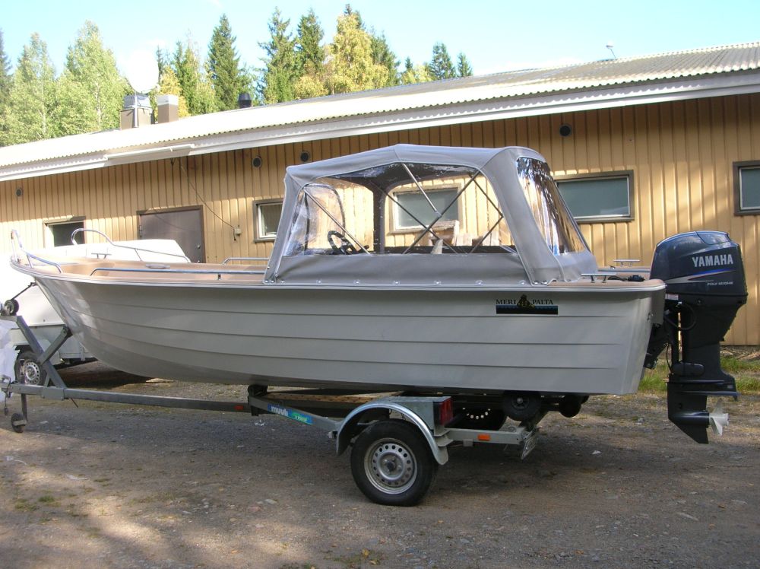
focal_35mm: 40
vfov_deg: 35.9
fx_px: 877
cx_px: 380
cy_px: 284
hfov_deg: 46.8
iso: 50
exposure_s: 1/212
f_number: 3
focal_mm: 6.6
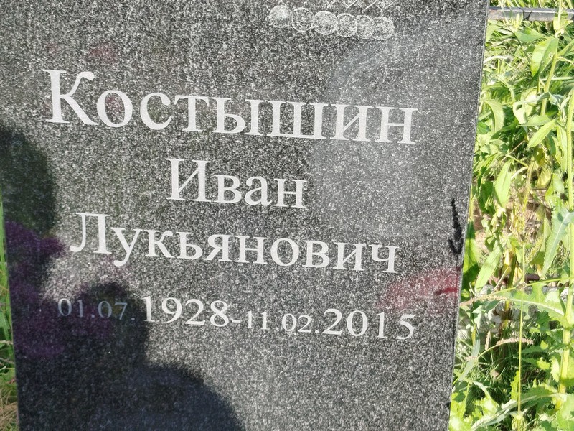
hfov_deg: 61.7
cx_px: 287
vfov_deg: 48.2
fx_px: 481
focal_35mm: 29
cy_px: 216
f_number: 1.7
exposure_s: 1/230
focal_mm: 5.31
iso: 50
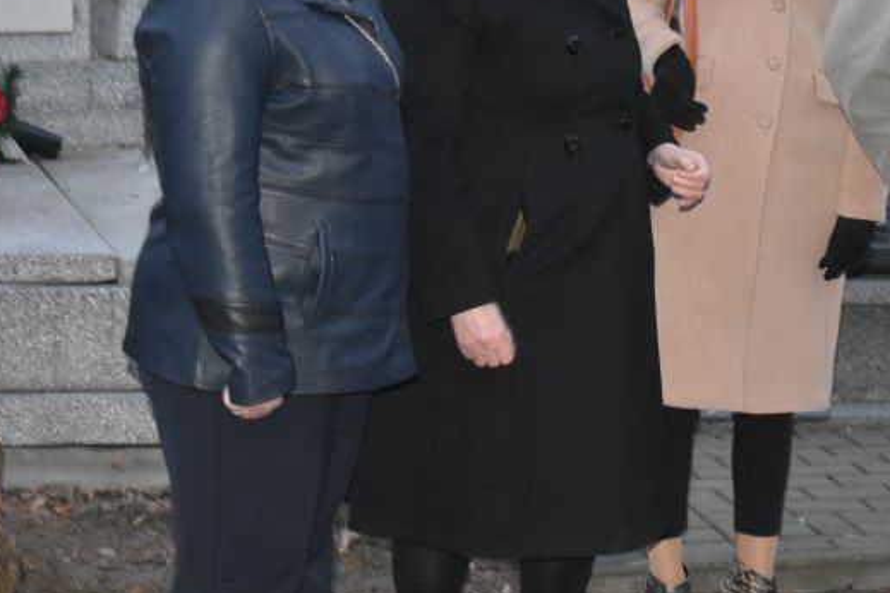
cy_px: 193
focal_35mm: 111
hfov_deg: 18.2
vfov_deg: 12.3
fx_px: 2744
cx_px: 784
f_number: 5
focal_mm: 40
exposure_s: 1/60
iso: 2500
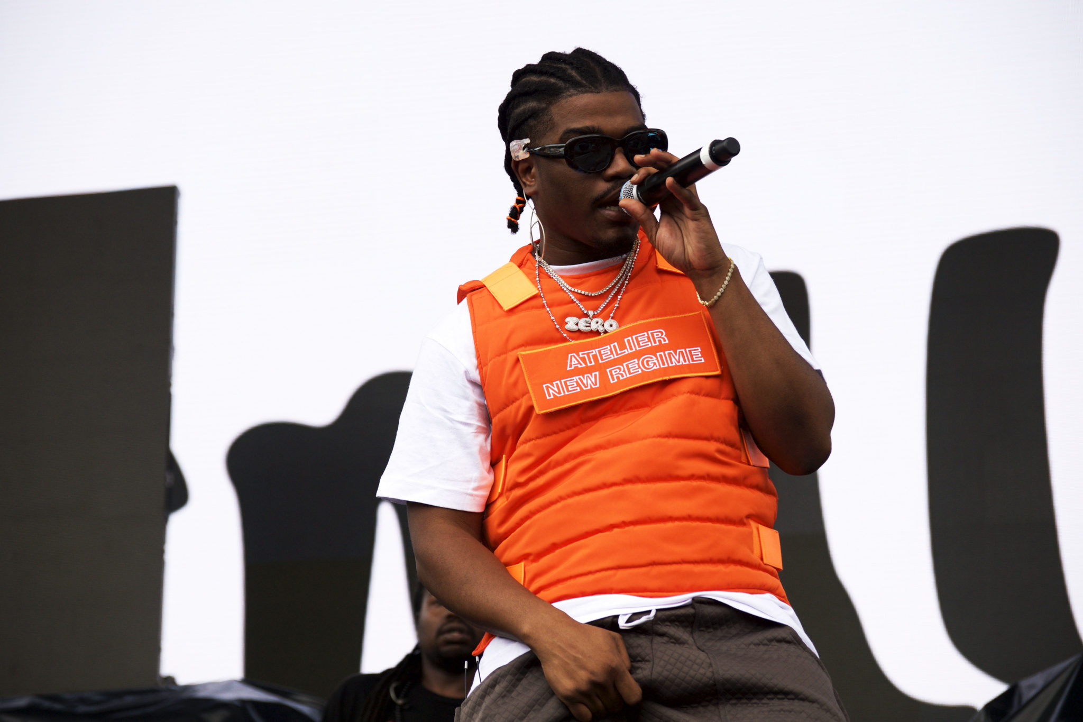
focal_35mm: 128
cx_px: 542
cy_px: 361
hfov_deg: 16.1
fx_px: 3835
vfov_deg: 10.8
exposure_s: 1/500
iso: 220
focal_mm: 85
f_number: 5.6
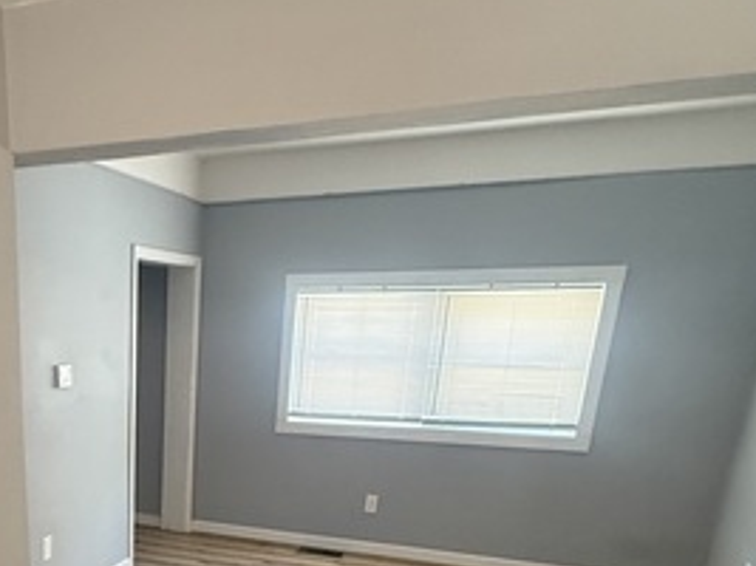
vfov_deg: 36.0
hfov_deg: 48.8
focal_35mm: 35
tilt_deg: -17.1
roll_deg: -1.4
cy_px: 587
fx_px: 764
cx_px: 125
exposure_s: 1/60
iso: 500
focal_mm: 2.22
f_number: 2.2
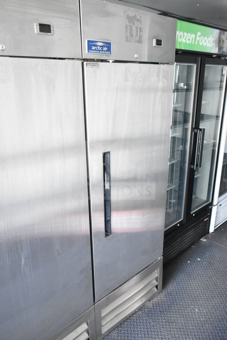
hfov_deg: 48.0
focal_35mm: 27
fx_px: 255
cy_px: 170
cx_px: 114
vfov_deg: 67.4
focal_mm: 18
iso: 3600
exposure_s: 1/30
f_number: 3.5
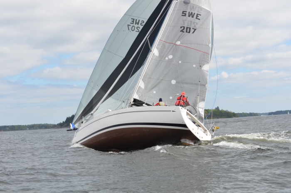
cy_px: 96
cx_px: 146
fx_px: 605
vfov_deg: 18.1
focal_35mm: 75
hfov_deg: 27.0
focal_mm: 50
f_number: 8
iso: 100
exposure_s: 1/250
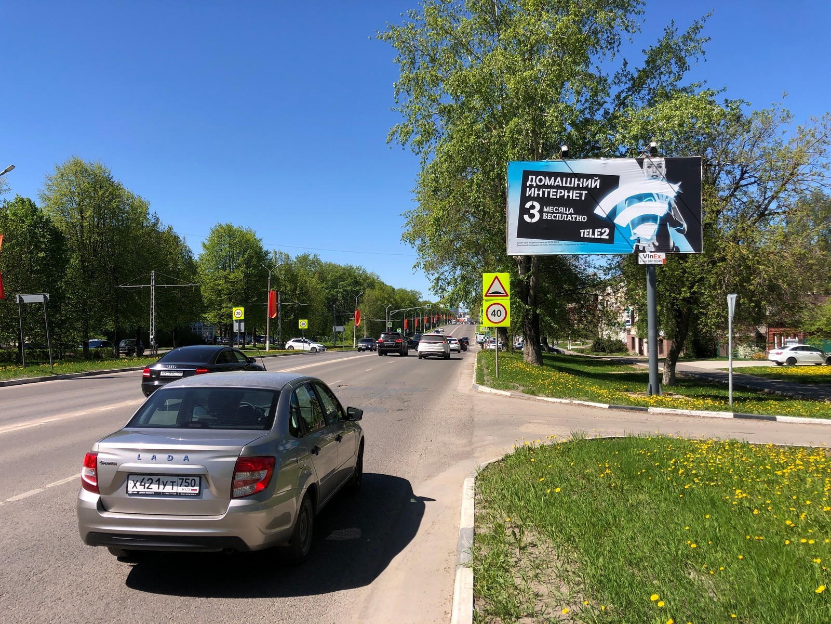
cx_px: 416
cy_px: 312
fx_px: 672
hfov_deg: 63.4
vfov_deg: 49.7
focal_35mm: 28
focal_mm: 3.99
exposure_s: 1/1656
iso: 20
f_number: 1.8
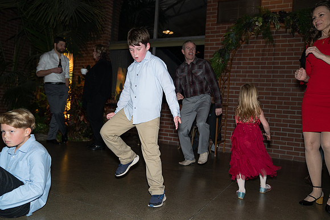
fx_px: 266
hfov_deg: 63.6
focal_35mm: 29
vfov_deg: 45.0
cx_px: 165
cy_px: 110
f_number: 2.8
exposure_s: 1/250
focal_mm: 29
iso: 1600
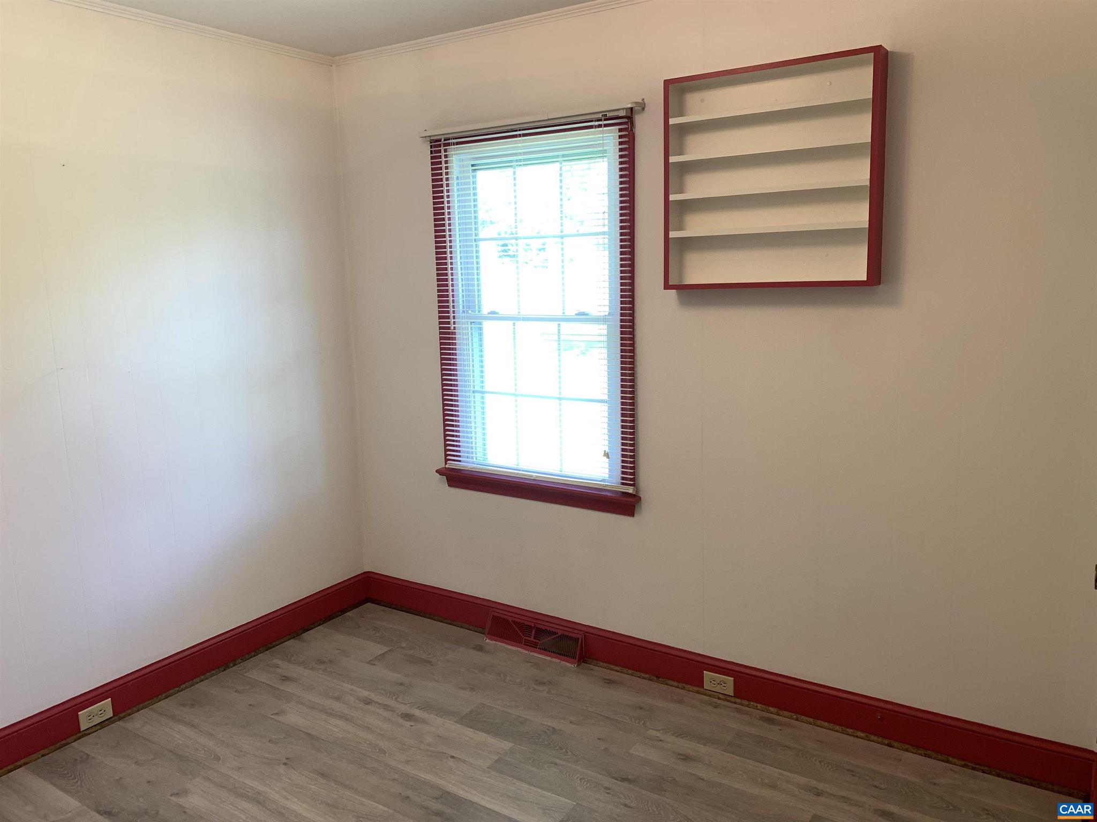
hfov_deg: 67.3
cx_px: 548
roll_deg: +2.0
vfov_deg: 53.1
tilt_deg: -10.1
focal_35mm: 26
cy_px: 411
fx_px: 824
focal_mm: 4.25
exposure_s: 1/60
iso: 80
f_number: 1.8
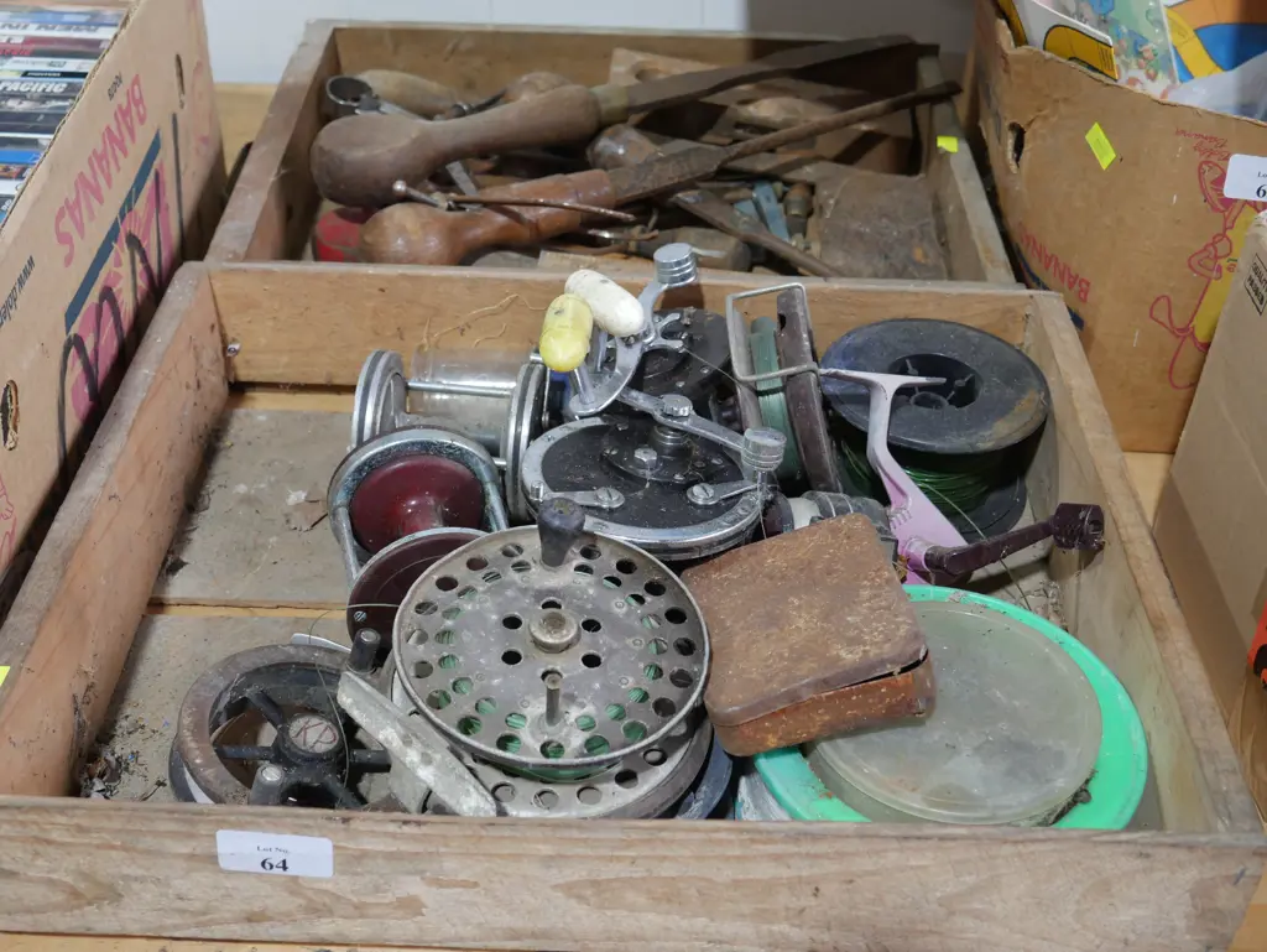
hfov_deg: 44.8
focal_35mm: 42
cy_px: 476
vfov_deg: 34.4
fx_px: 1538
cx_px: 634
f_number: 4.6
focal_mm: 21
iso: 400
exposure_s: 1/60
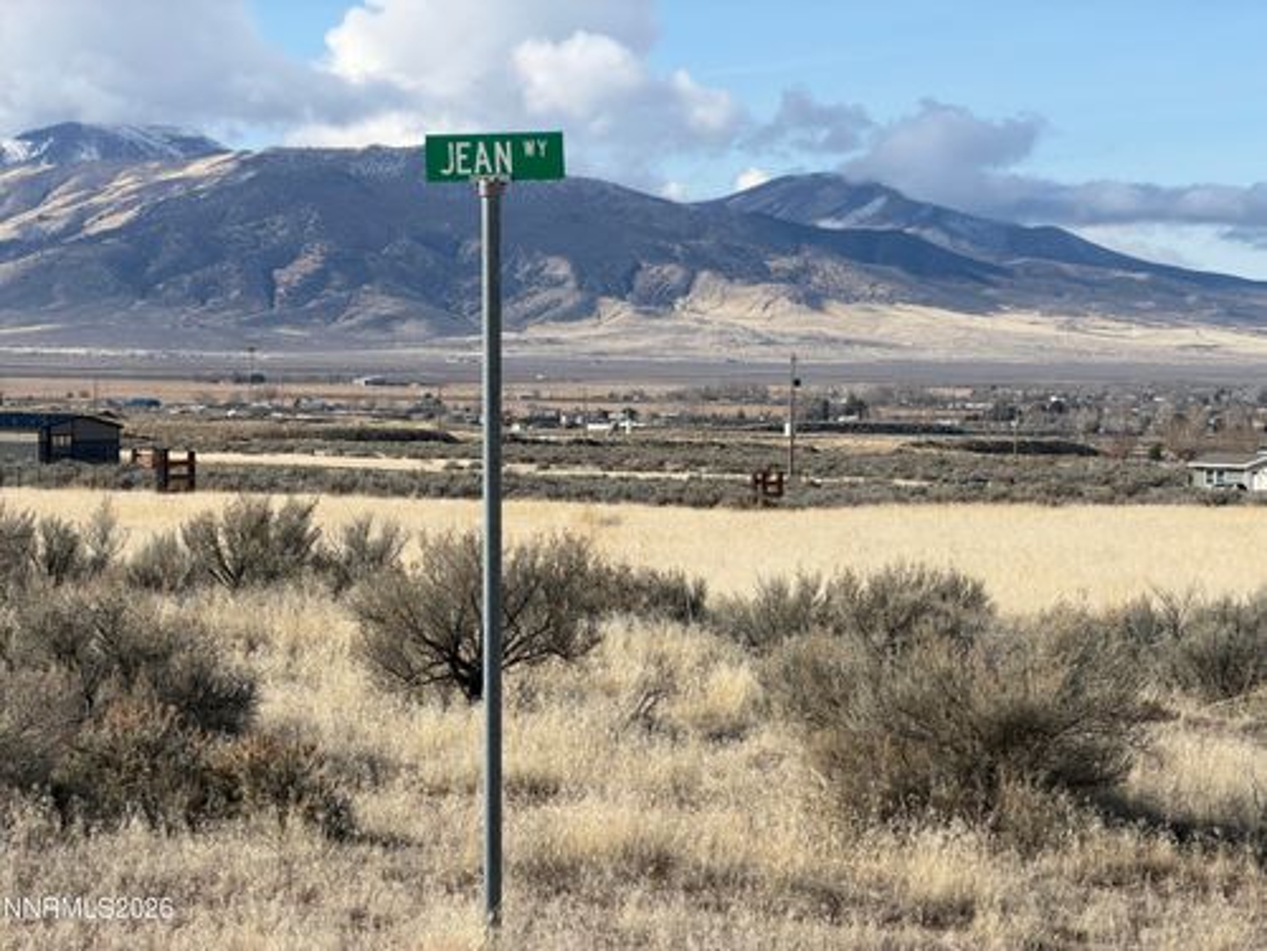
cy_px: 476
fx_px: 3660
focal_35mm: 100
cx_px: 634
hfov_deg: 19.6
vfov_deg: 14.8
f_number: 2.8
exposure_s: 1/638
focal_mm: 16.89
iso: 25
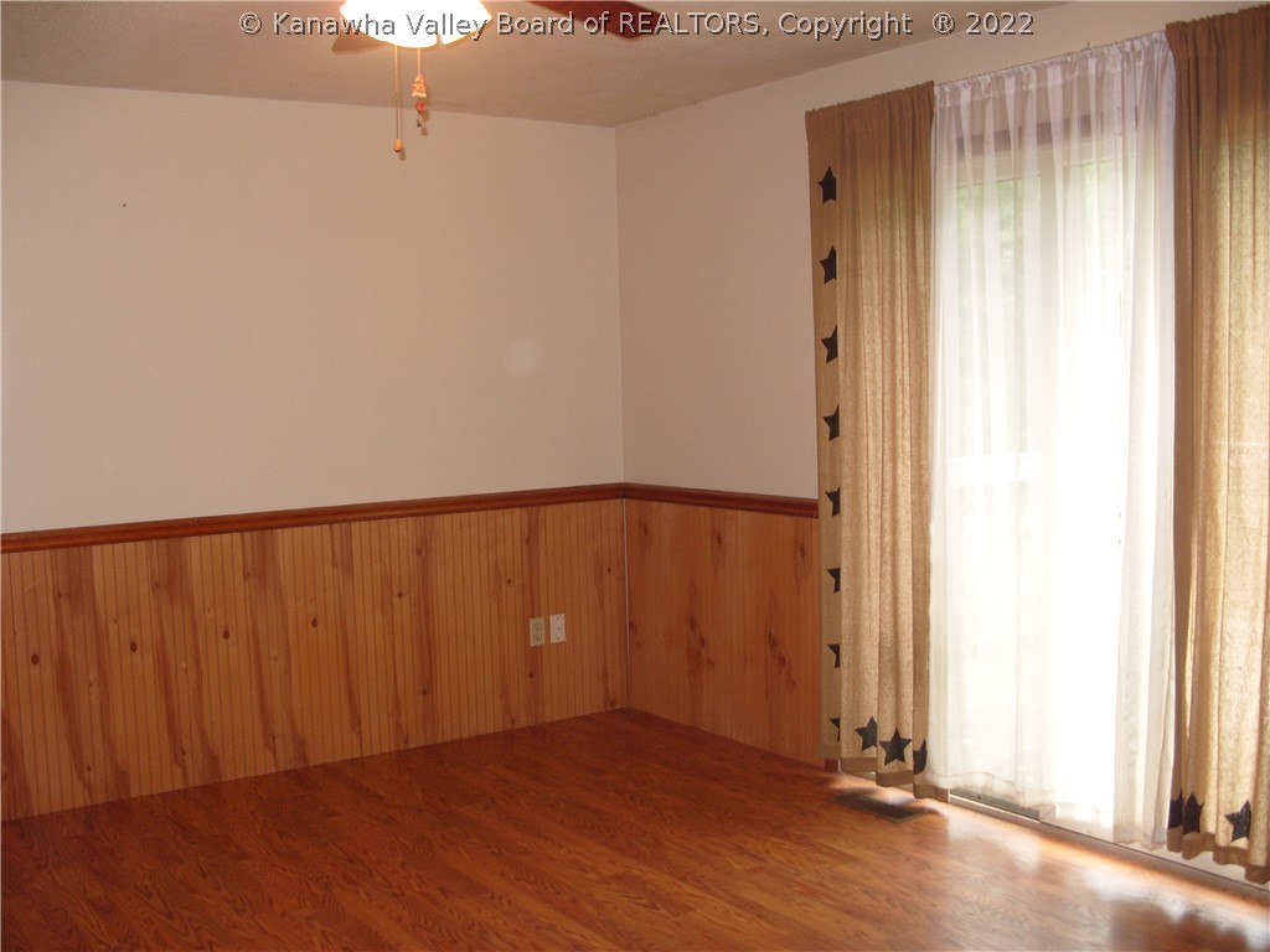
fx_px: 1284
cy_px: 476
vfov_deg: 40.7
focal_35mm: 35
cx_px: 635
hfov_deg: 52.6
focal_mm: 7.8
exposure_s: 1/45
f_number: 2.8
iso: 100
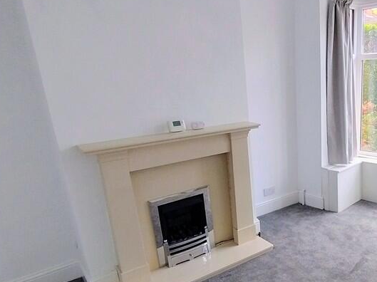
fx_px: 337
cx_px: 286
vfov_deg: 45.1
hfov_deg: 55.4
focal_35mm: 31
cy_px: 172
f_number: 2.2
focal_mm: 1.66
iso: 139
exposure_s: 1/100
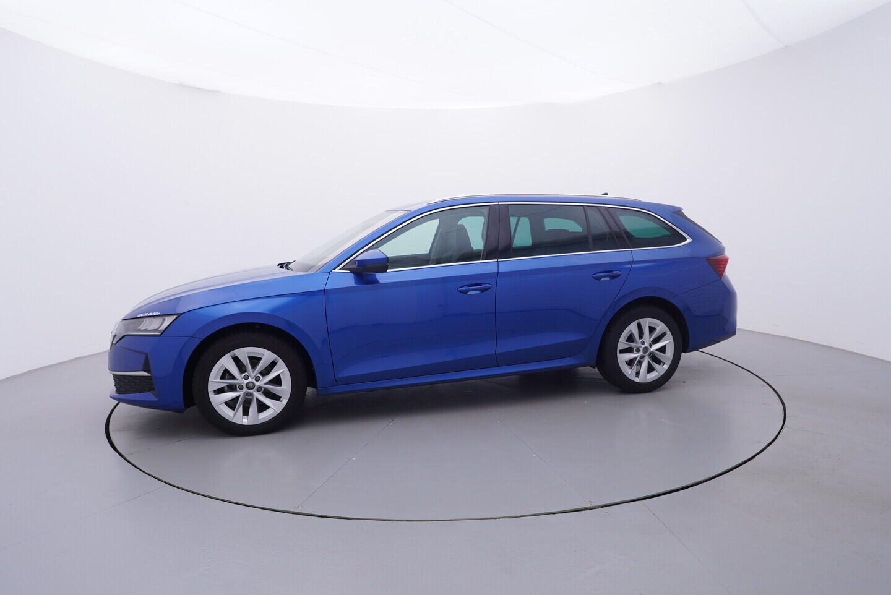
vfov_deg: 56.2
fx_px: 557
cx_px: 446
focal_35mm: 22
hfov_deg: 77.3
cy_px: 298
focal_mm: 15
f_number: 5
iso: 200
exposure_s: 1/80
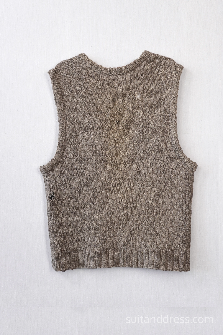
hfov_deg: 28.1
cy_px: 168
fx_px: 446
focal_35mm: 48
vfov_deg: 41.1
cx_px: 112
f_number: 7.1
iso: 320
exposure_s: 1/60
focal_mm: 32
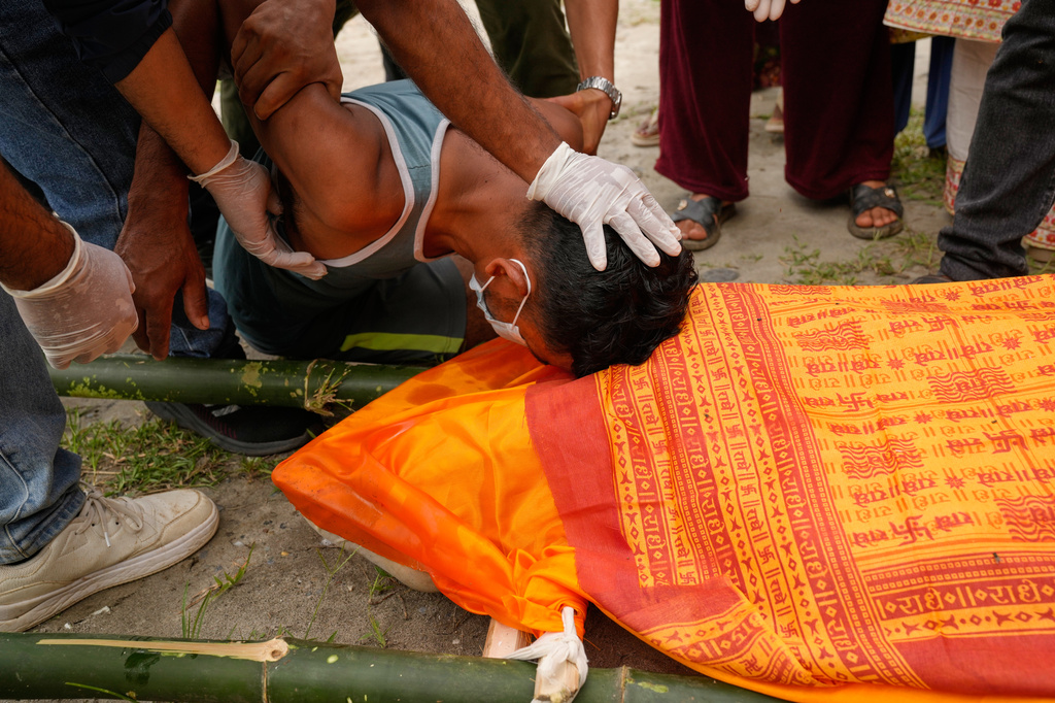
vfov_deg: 35.0
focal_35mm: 38
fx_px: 1113
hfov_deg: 50.7
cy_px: 352
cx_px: 528
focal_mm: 38
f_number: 5.6
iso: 400
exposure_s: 1/640
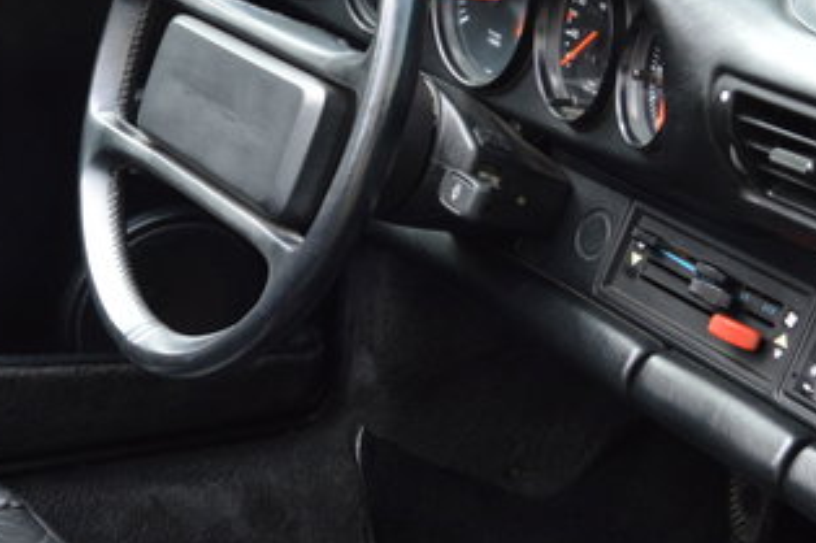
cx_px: 335
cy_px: 422
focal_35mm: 88
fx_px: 1994
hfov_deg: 23.1
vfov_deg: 15.4
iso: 280
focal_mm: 24
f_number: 5.6
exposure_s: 1/125
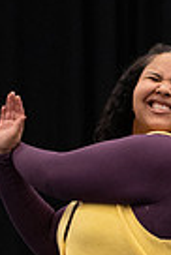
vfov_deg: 3.8
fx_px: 3816
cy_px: 291
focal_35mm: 537
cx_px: 509
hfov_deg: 2.5
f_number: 6.3
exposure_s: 1/160
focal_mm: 126
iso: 8000
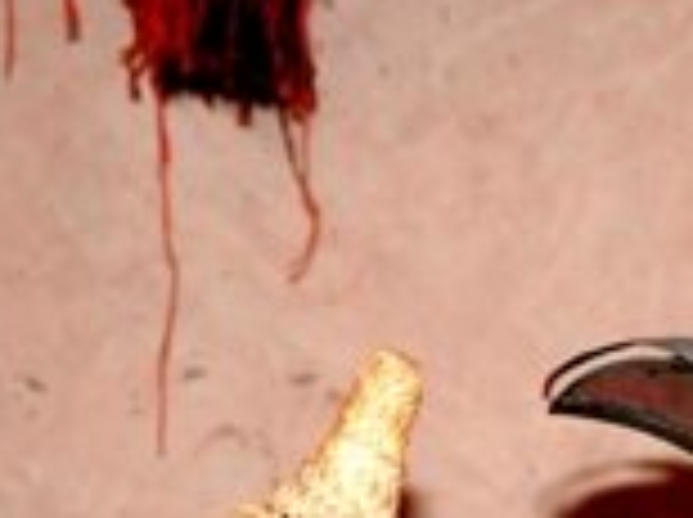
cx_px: 594
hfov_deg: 7.6
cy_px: 622
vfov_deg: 5.7
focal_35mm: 261
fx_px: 5217
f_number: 4.8
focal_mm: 62
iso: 100
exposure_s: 1/60
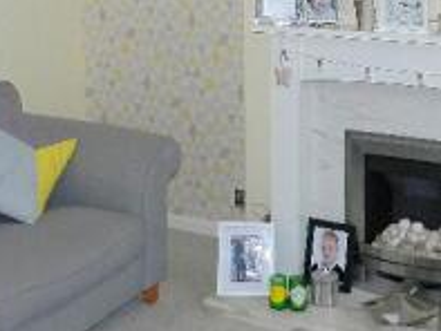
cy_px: -53
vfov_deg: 20.4
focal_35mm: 68
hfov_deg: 28.5
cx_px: 236
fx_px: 867
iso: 200
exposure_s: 1/30
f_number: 3.4
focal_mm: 4
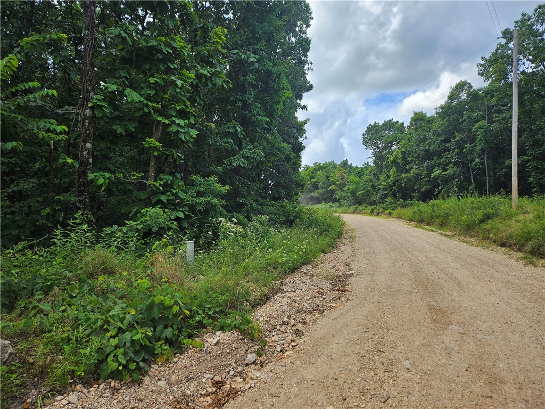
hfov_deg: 71.6
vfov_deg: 56.8
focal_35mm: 24
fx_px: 378
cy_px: 204
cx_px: 272
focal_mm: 5
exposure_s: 1/1709
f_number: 1.8
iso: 50
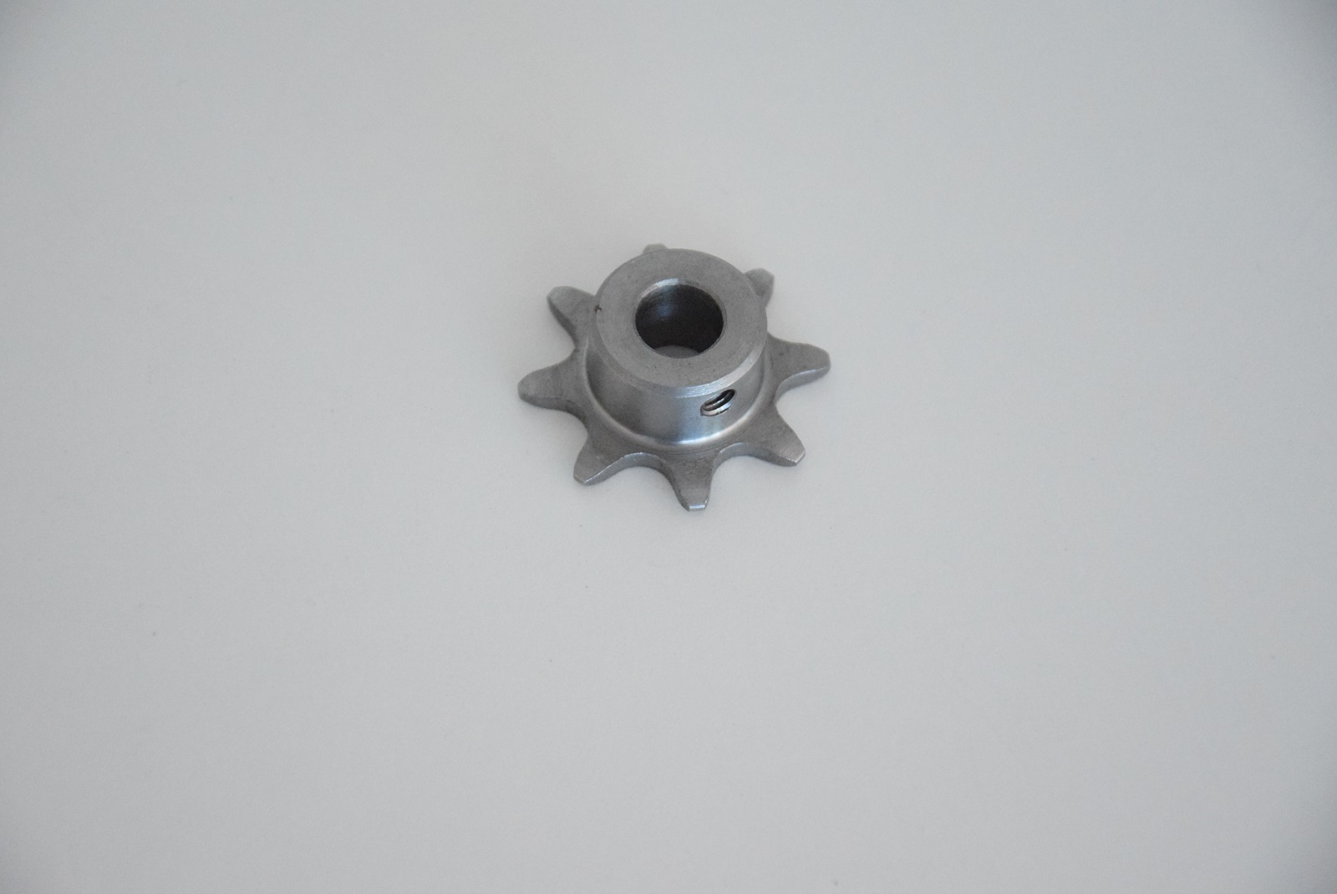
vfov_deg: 10.8
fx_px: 4738
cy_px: 447
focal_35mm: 128
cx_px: 668
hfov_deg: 16.1
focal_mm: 85
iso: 6400
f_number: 5.6
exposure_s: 1/320
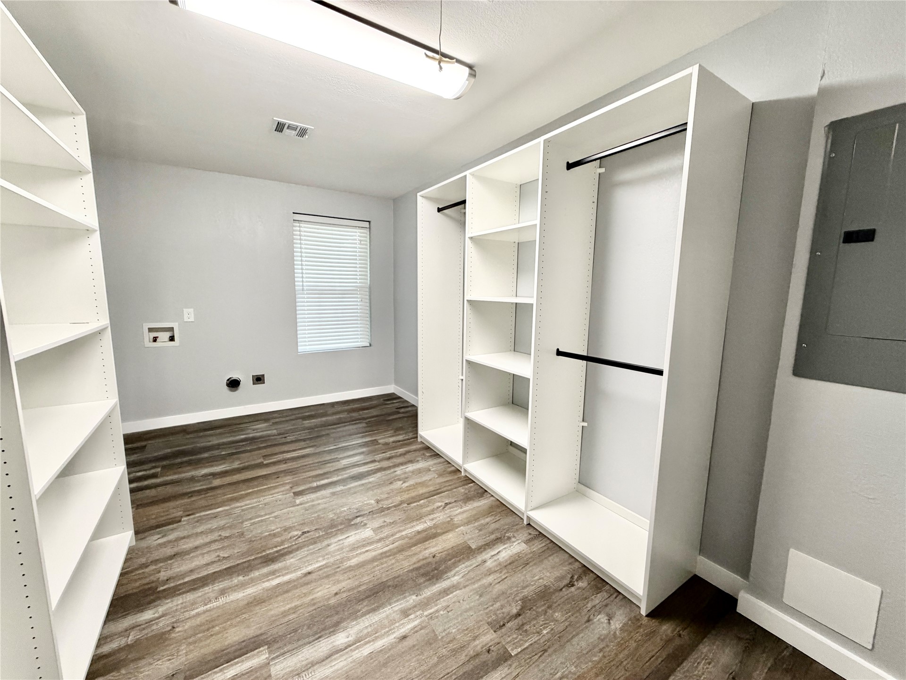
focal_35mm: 14
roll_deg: -1.3
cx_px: 453
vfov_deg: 85.7
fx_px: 366
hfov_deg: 102.1
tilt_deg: -8.3
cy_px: 340
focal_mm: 2.22
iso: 320
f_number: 2.2
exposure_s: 1/120
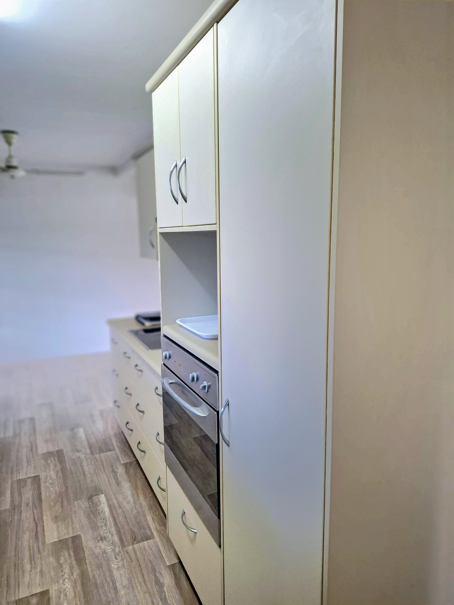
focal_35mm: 23
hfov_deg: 58.9
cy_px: 302
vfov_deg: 73.9
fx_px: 402
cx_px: 227
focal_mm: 5.54
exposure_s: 1/100
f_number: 1.8
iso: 320
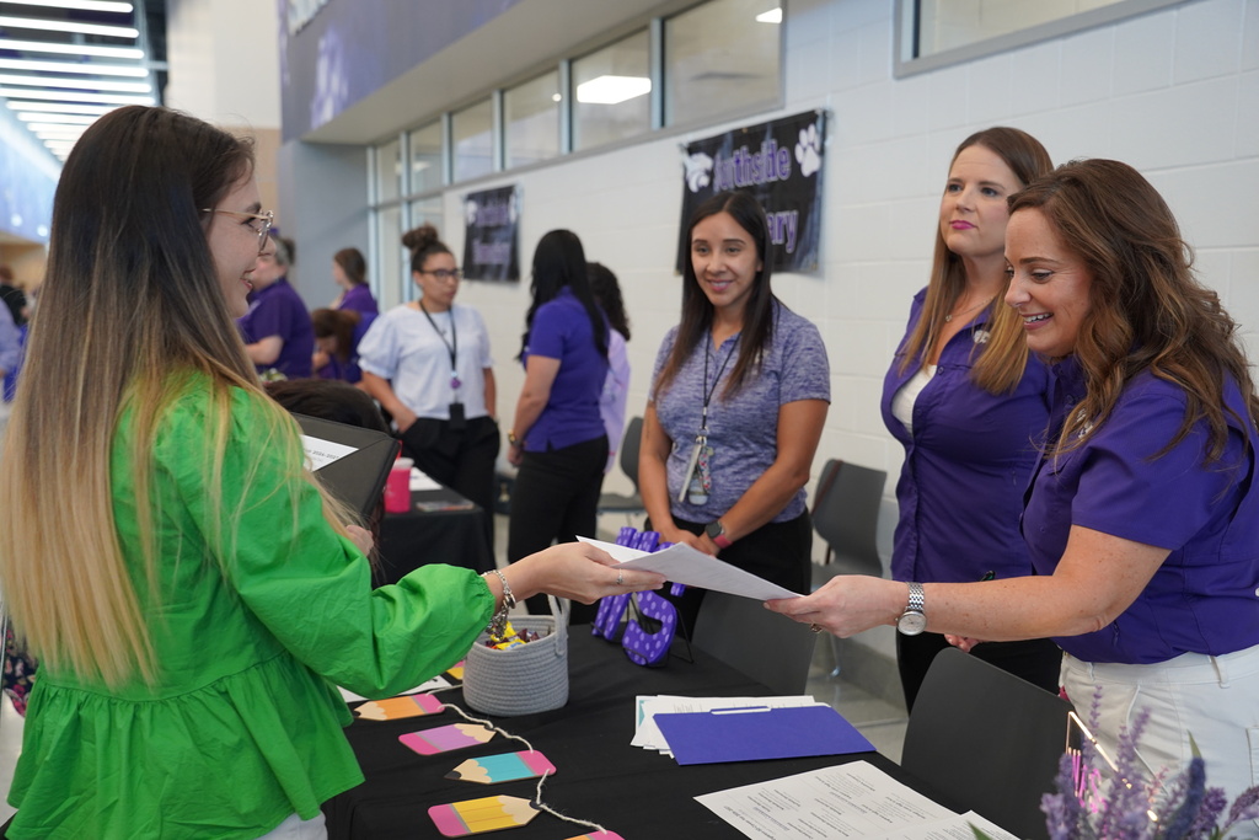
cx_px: 630
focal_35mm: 37
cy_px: 420
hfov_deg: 51.9
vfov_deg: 36.0
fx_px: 1294
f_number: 4
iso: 1600
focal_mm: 37
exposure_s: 1/160
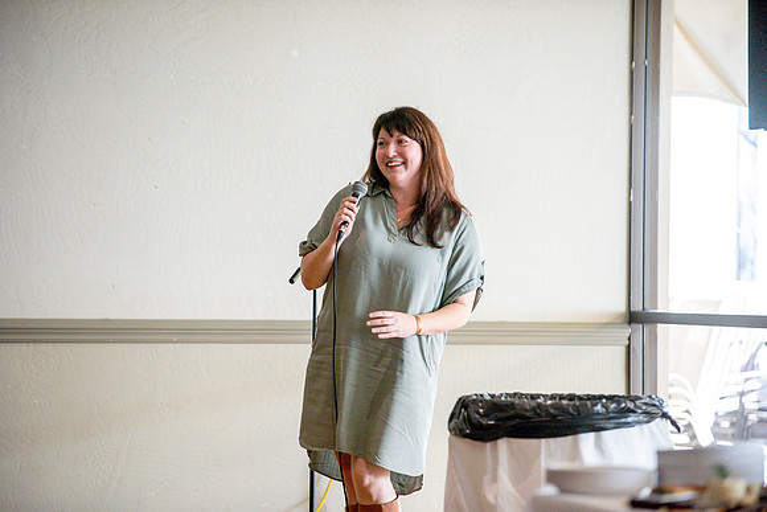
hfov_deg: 13.0
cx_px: 384
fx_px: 3358
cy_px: 256
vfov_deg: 8.7
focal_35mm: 158
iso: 2000
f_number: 2.8
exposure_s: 1/640
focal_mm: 150
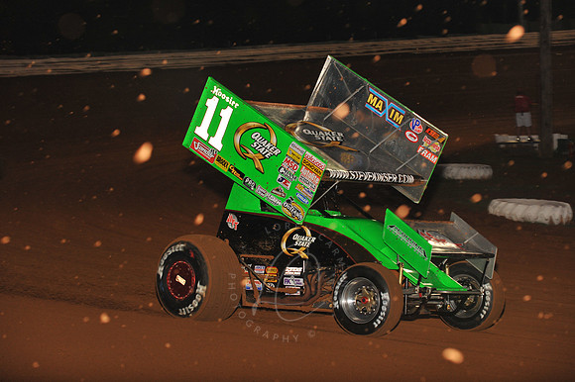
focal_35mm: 135
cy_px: 191
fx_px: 2155
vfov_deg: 10.1
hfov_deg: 15.2
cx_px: 288
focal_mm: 135
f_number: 7.1
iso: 1250
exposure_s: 1/320
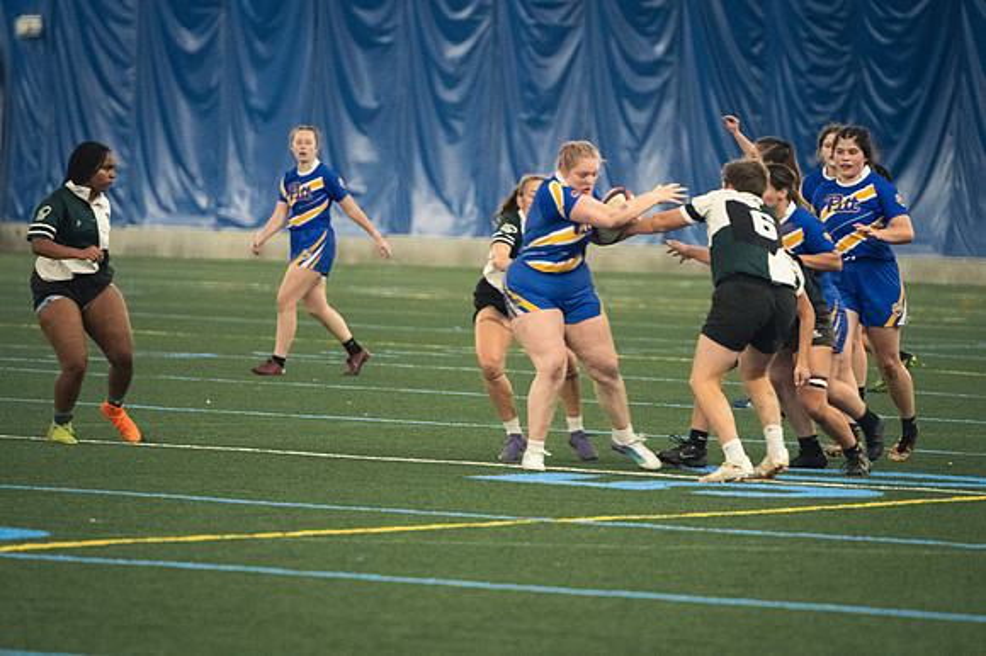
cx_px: 493
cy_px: 328
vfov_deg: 4.6
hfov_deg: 6.9
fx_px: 8212
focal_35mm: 300
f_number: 2.8
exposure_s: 1/500
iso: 9000
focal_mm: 200
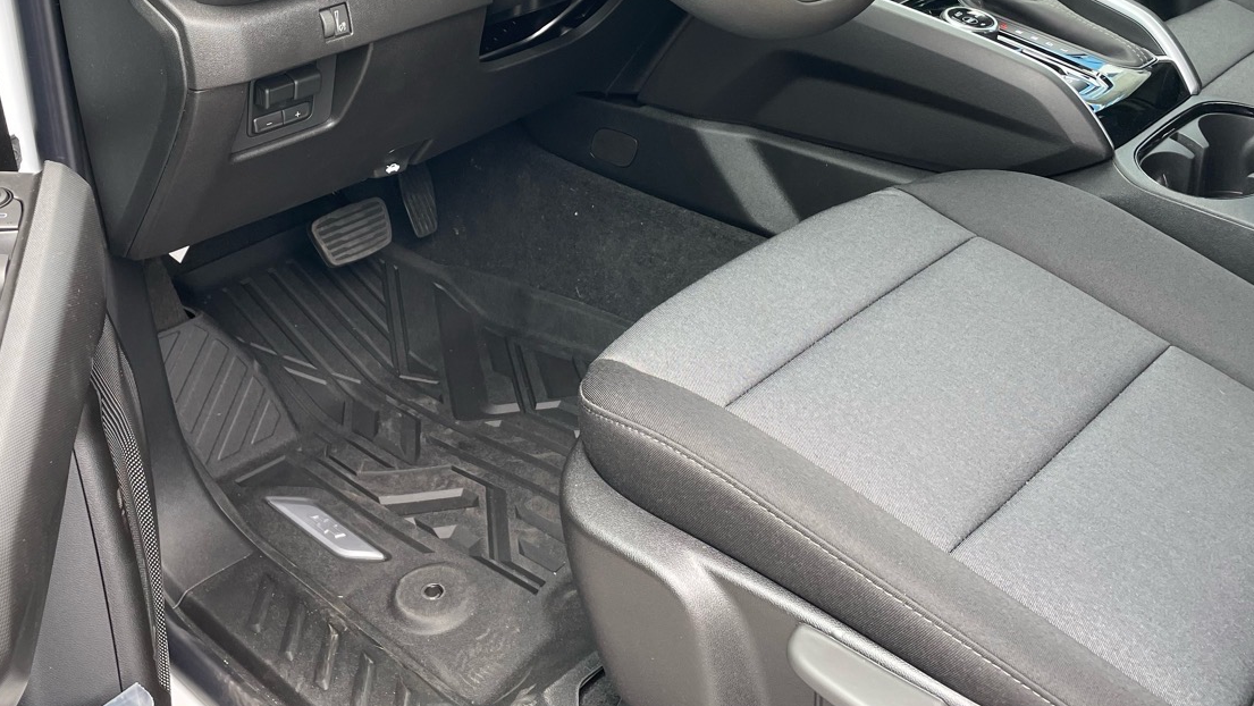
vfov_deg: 28.4
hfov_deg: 49.1
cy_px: 132
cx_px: 513
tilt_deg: -24.0
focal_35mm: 41
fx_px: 1364
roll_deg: -0.2
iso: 64
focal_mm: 4.2
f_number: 1.6
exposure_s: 1/121
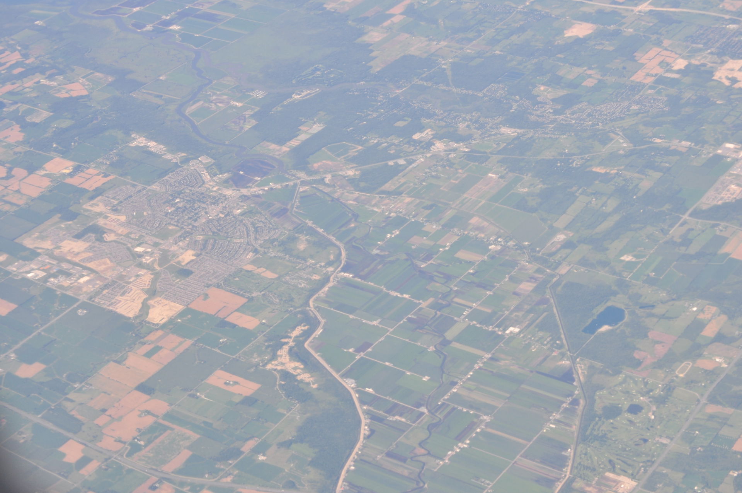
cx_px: 371
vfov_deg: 16.5
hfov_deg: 24.6
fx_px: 1698
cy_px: 246
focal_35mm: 82
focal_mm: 55
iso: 200
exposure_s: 1/320
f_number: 9
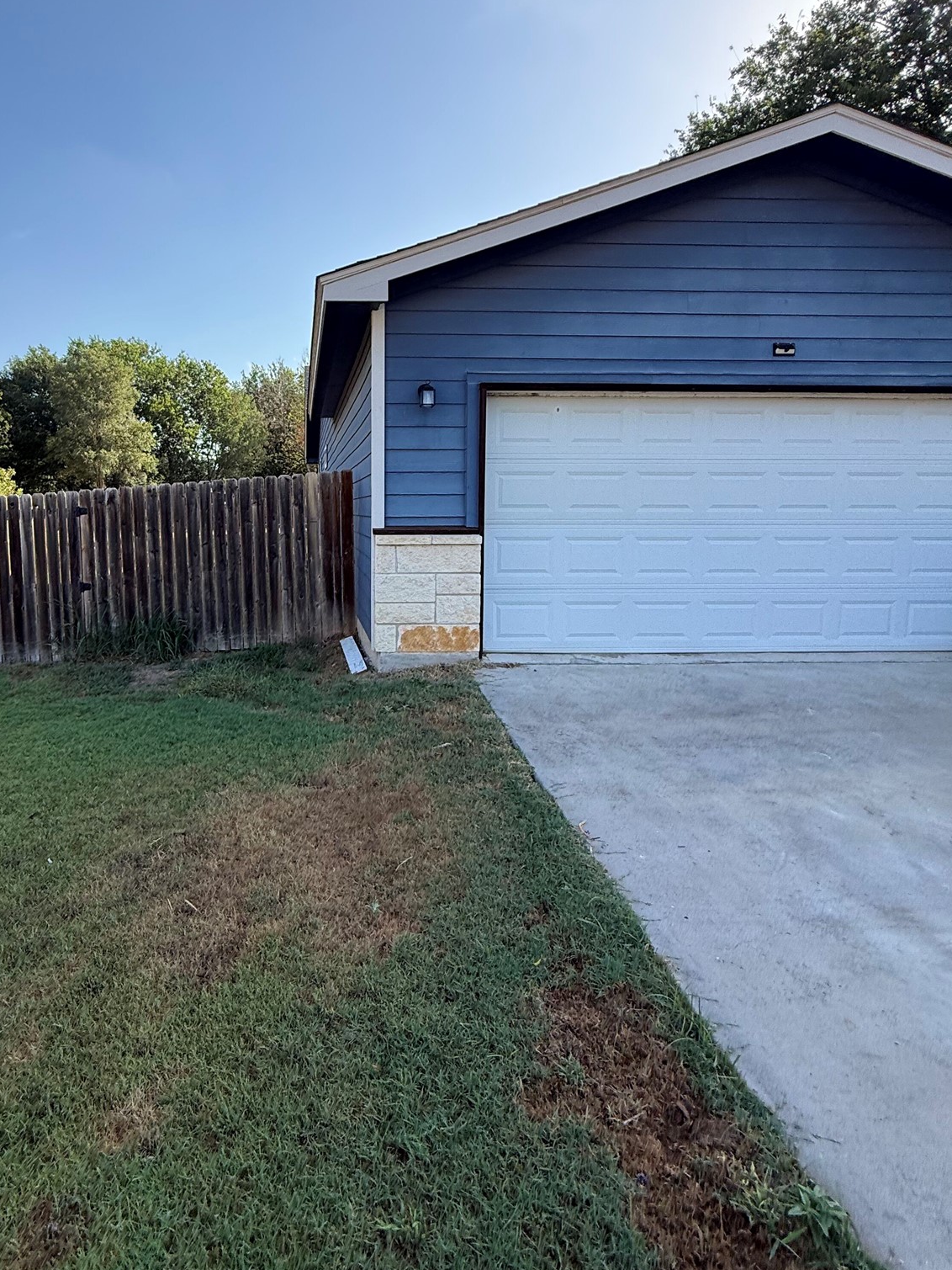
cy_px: 560
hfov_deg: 66.8
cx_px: 317
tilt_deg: -2.1
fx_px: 697
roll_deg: -2.6
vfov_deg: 84.3
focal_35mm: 19
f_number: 2.2
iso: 64
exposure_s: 1/664
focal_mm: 2.22
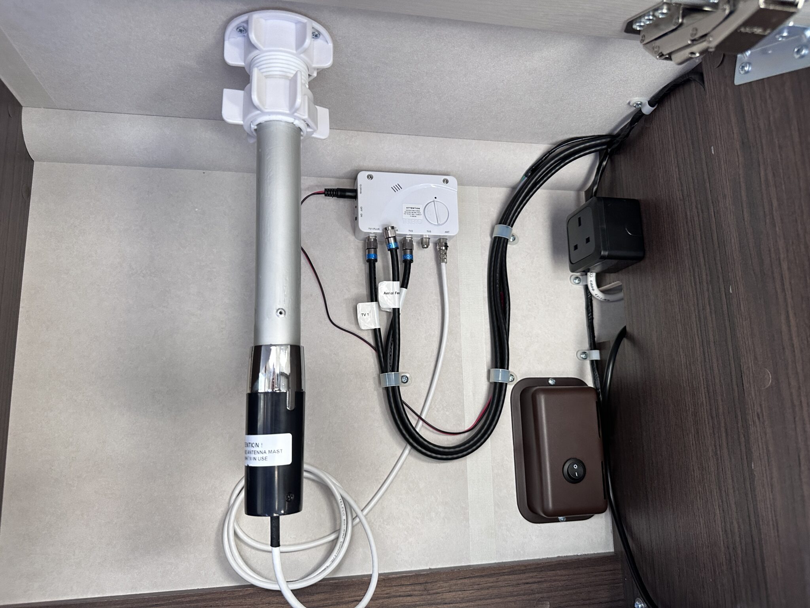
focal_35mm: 24
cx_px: 405
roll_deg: +0.1
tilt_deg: +11.9
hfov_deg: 71.6
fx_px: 562
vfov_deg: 56.8
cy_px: 304
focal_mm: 6.86
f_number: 1.78
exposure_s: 1/121
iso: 200
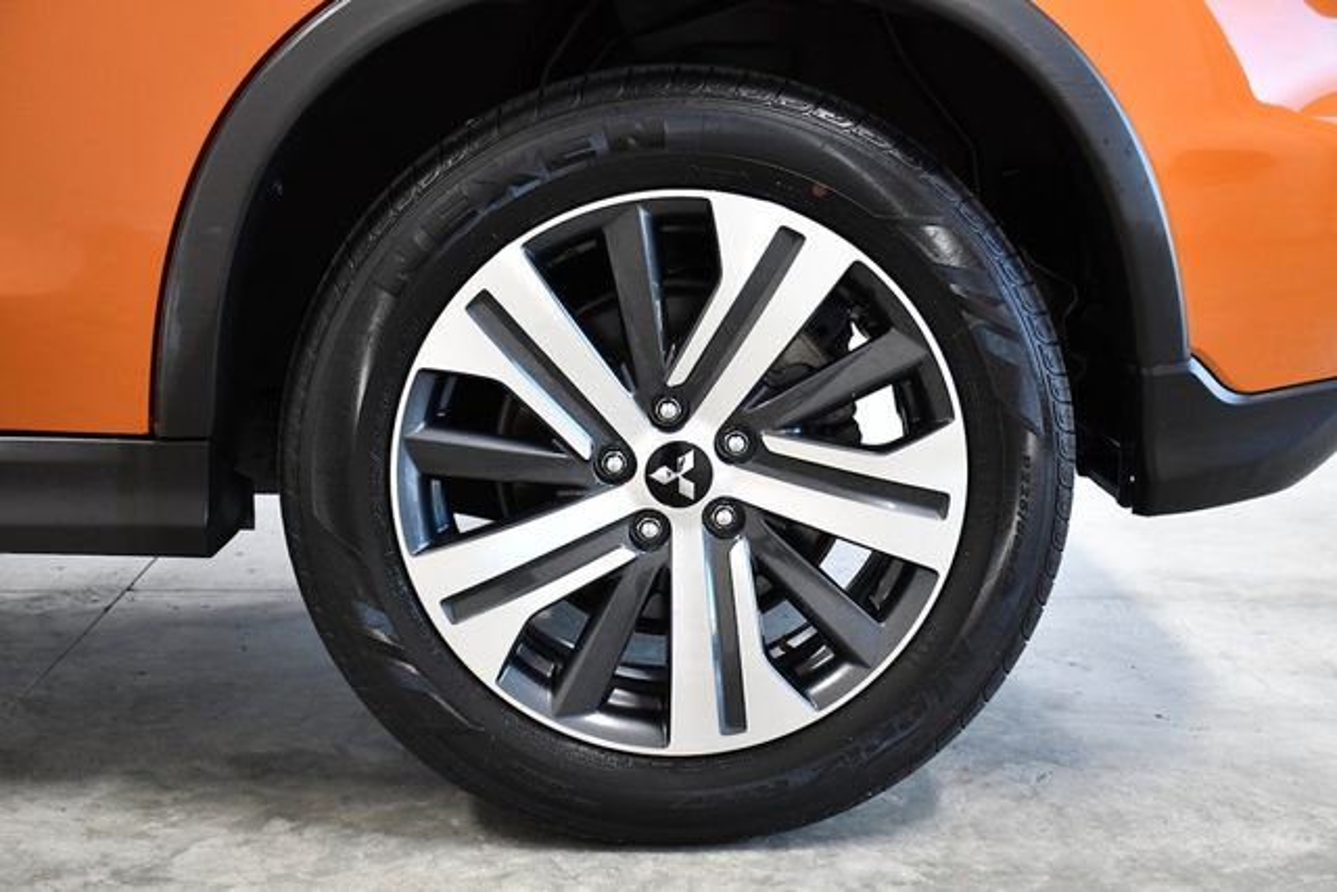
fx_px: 1894
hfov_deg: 38.9
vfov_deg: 26.5
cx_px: 668
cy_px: 446
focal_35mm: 51
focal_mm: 34
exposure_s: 1/320
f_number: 4.2
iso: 2500
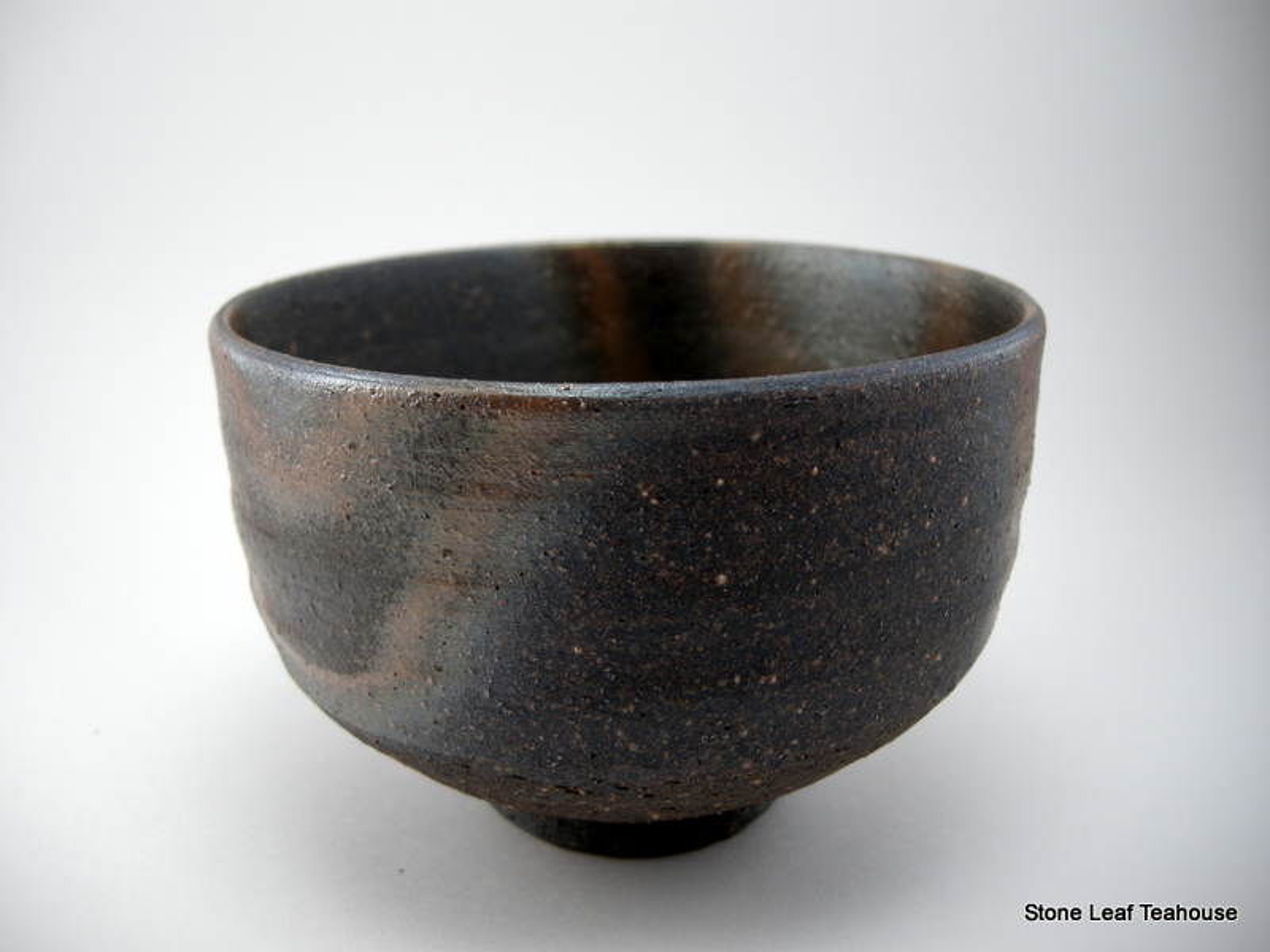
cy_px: 476
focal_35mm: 35
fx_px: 1284
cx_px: 635
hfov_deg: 52.6
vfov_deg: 40.7
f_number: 2.7
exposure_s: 1/57
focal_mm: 7.5
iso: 64
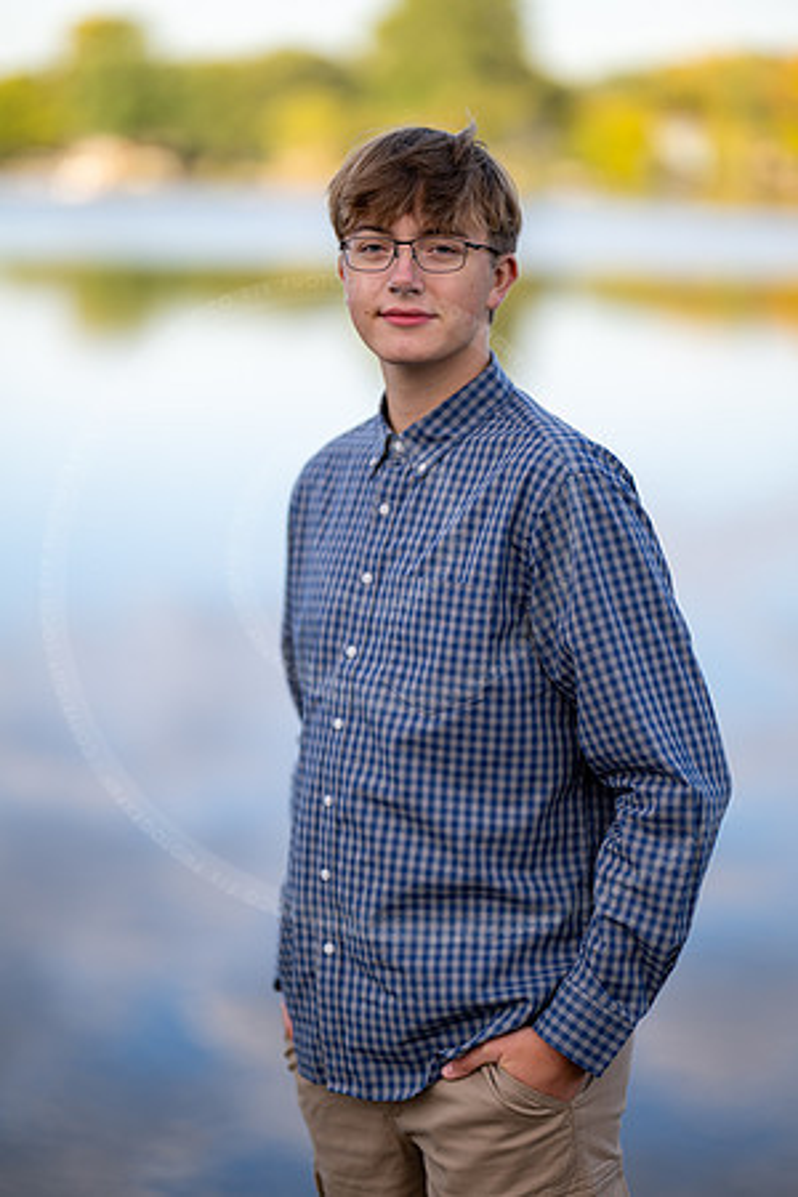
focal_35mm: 85
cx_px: 399
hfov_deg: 16.1
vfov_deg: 23.9
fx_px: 2826
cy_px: 598
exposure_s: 1/1600
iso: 100
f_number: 1.2
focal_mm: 85
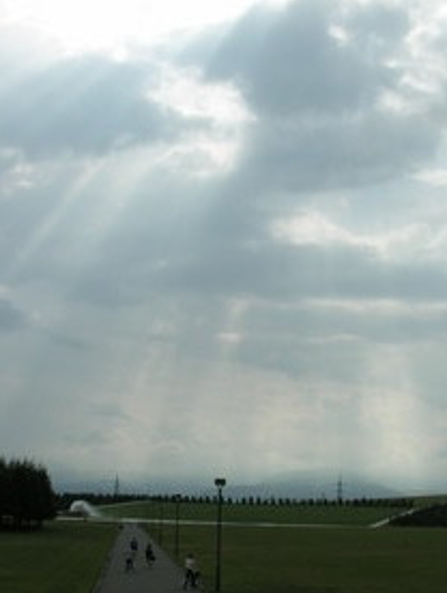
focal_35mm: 57
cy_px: 363
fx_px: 978
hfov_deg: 25.7
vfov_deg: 33.6
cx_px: 275
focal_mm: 8.9
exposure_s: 1/335
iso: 50
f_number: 7.1
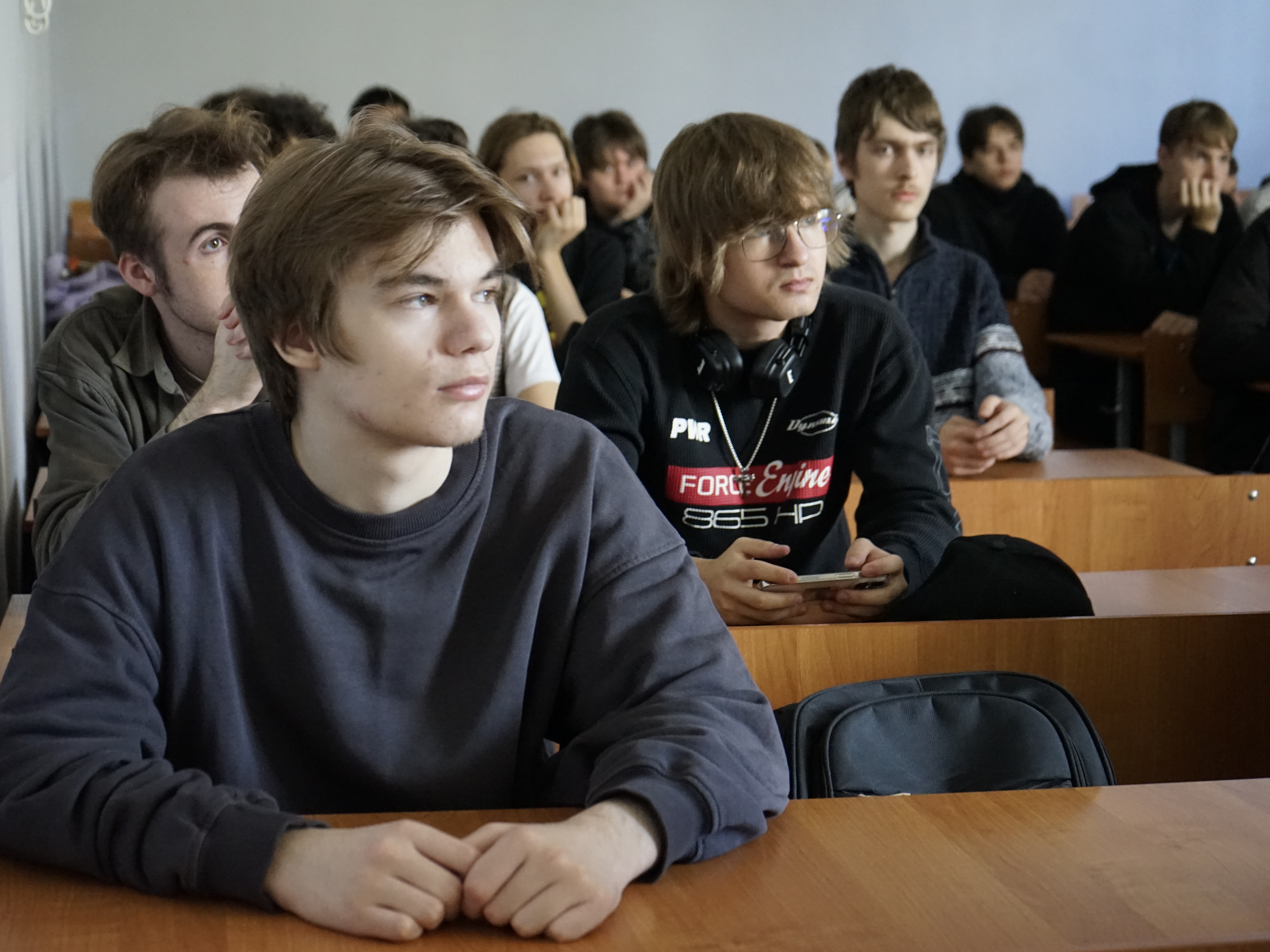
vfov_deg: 23.7
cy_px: 475
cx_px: 554
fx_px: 2275
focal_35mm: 62
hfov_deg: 31.2
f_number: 5
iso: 5000
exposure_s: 1/160
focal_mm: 57
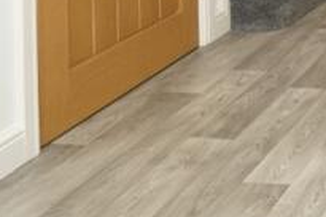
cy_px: -219
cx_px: 585
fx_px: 723
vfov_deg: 14.2
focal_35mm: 80
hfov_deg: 19.3
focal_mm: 16
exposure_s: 1/80
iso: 400
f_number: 8
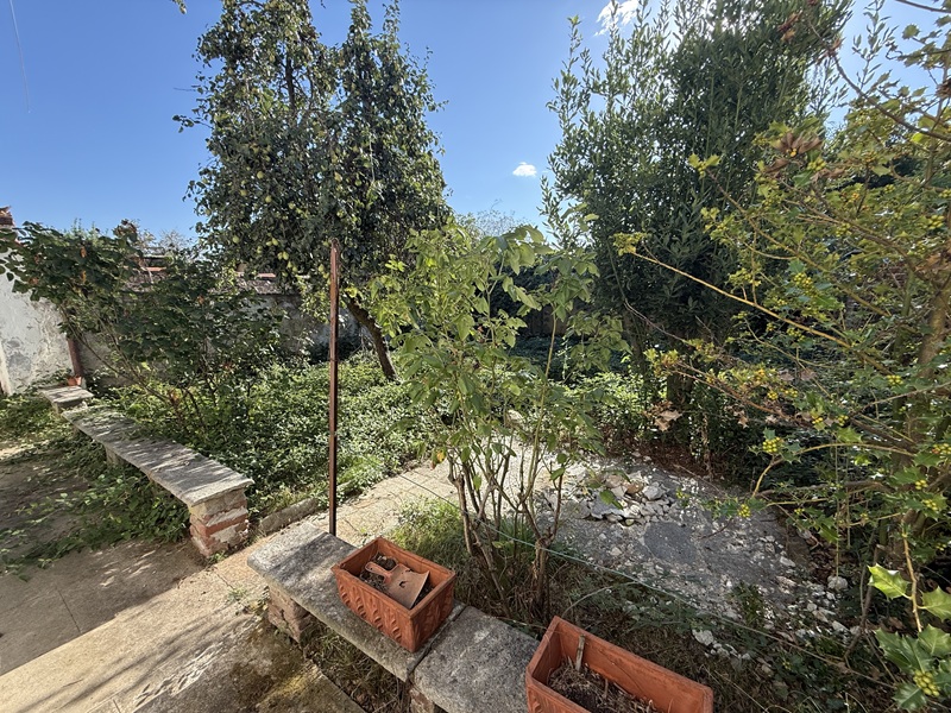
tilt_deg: -9.4
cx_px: 476
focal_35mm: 14
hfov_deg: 102.1
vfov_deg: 85.7
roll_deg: +0.8
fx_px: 385
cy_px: 356
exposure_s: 1/631
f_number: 2.2
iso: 64
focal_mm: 2.22
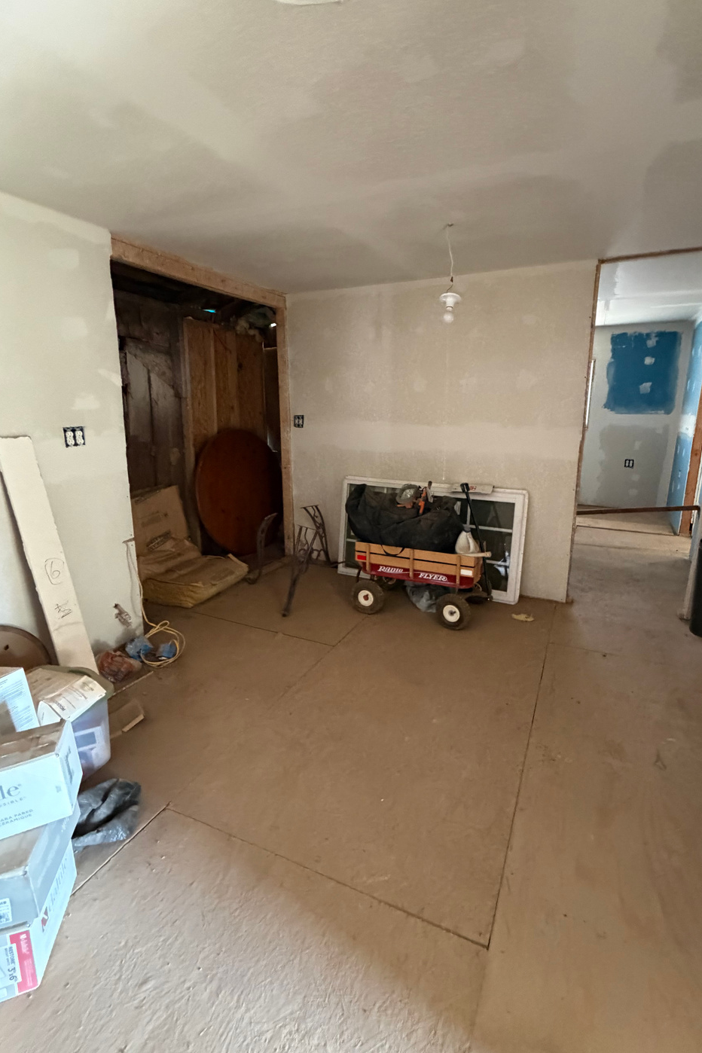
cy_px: 506
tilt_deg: -13.9
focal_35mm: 16
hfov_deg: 73.3
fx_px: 468
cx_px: 404
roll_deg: +0.7
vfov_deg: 96.7
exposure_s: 1/60
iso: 1000
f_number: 2.2
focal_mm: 2.22
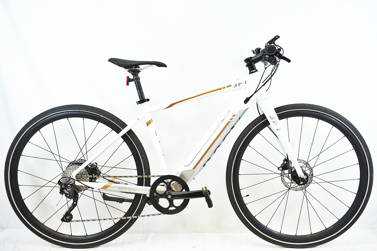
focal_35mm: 34
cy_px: 126
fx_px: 361
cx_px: 188
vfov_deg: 38.4
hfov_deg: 55.1
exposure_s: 1/50
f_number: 5.6
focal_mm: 23
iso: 800
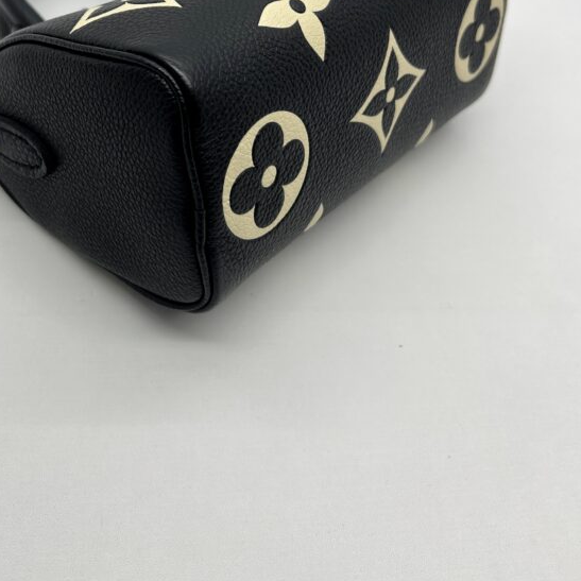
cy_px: 89
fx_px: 817
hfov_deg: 38.5
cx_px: 174
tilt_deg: -39.5
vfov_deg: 37.3
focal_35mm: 43
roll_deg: -9.5
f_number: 1.5
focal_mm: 5.7
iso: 40
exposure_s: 1/265
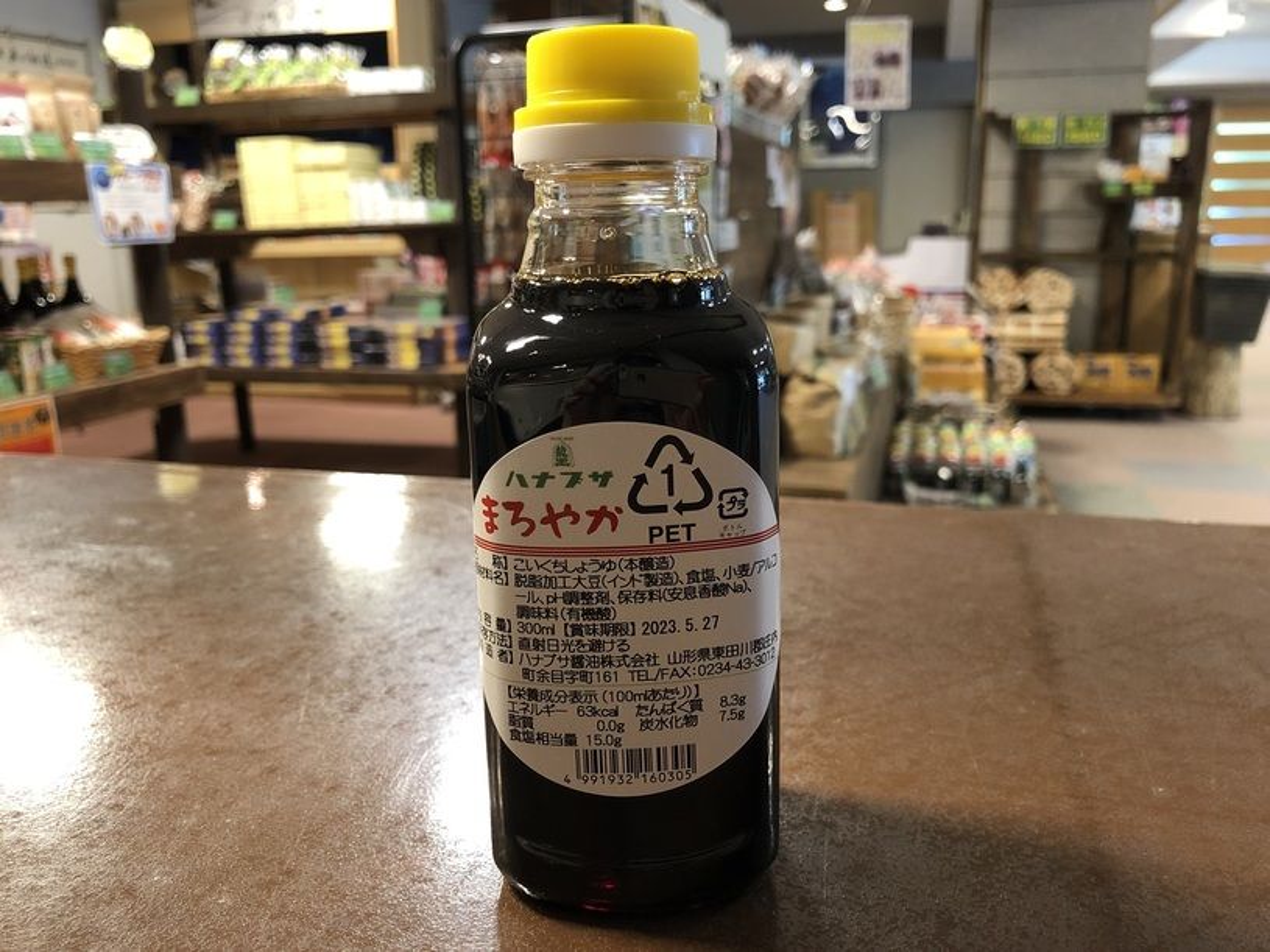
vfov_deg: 49.7
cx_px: 635
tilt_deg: -12.6
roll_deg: +1.1
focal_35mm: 28
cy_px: 476
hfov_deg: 63.5
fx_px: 1027
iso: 50
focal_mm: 3.99
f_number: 1.8
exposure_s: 1/17
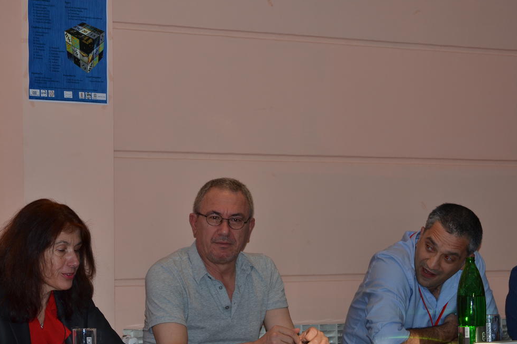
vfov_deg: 10.6
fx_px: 1852
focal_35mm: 129
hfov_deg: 15.9
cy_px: 192
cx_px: 237
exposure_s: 1/60
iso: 200
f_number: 5.6
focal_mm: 70
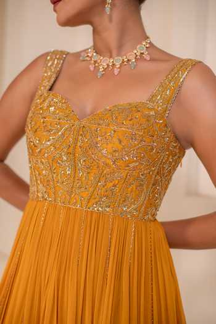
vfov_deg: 39.6
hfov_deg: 27.0
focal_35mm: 50
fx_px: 450
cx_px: 108
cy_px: 162
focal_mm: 50
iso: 500
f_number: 2.8
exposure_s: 1/125
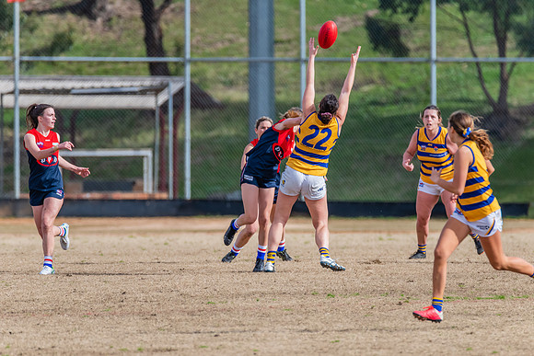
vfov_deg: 1.9
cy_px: 204
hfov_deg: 2.8
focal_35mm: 734
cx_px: 261
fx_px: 10887
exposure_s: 1/1600
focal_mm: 600
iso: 800
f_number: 9
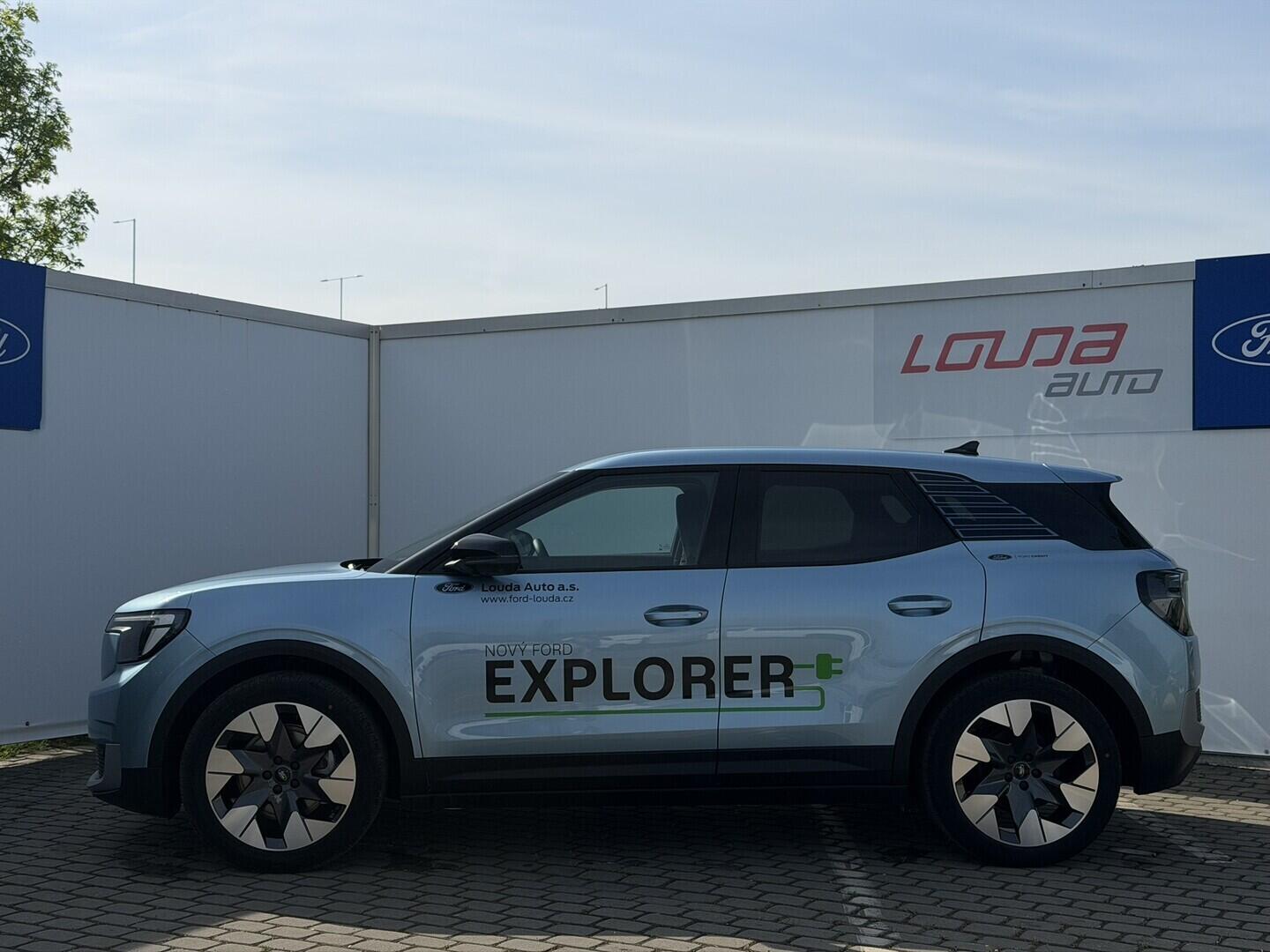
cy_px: 476
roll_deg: +0.0
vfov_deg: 30.3
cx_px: 635
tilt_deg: +0.5
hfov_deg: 39.7
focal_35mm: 48
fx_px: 1761
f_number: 1.78
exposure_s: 1/9901
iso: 64
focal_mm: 6.76
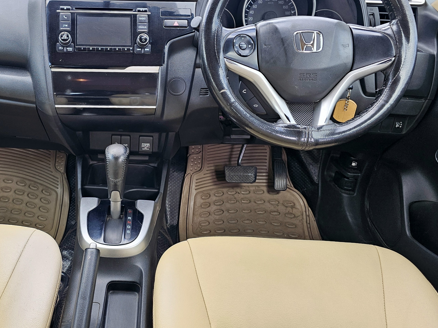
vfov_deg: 40.7
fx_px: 443
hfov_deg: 50.8
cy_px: 149
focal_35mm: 35
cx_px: 120
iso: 80
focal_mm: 6.3
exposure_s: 1/182
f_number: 1.7
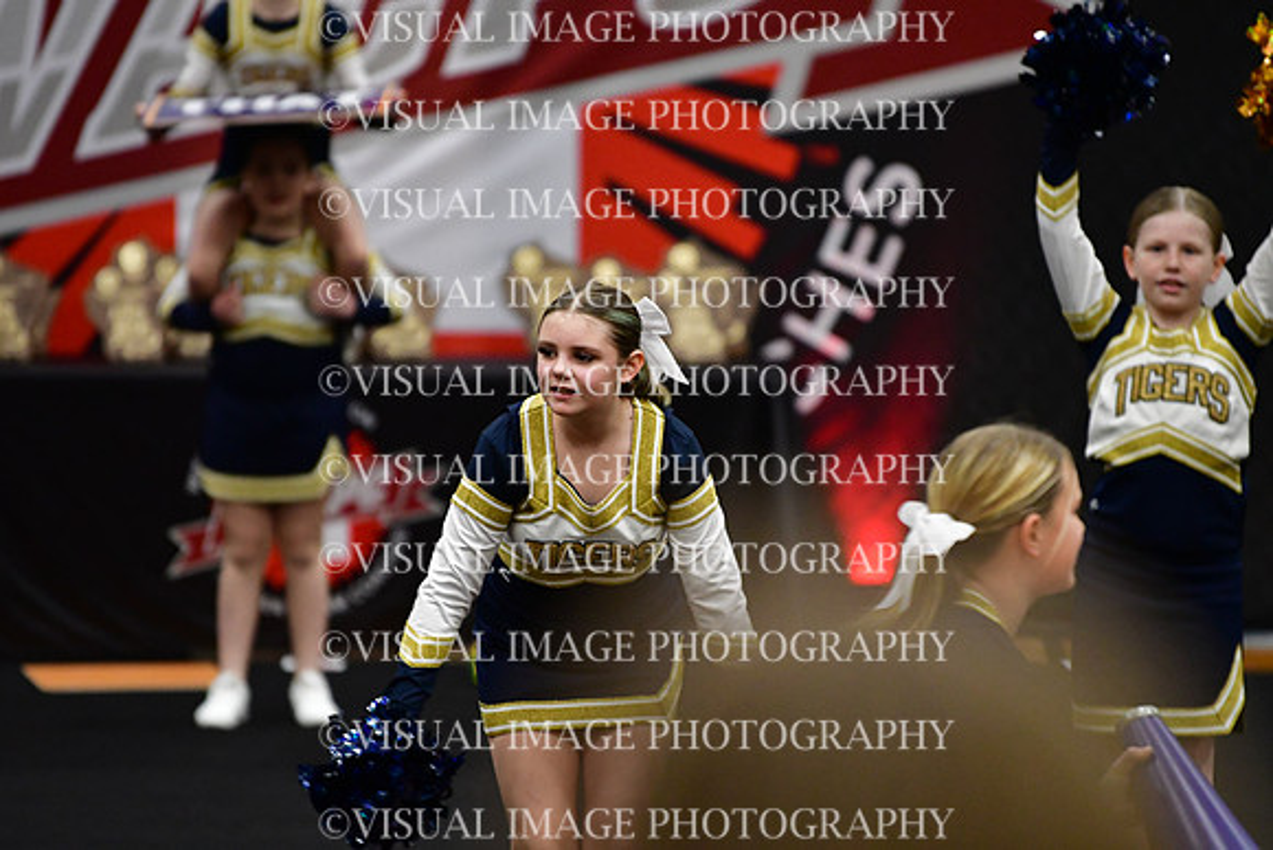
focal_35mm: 285
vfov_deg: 4.8
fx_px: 10080
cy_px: 425
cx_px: 636
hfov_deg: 7.2
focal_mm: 190
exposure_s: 1/800
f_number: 2.8
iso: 4000
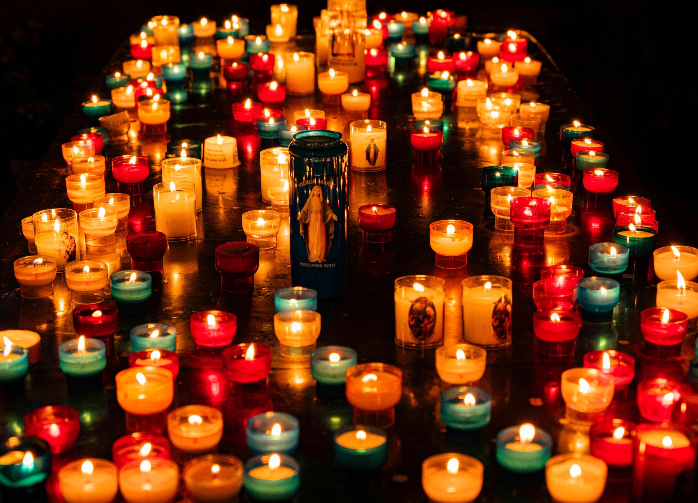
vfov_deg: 17.7
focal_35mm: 81
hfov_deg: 24.4
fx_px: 1615
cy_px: 241
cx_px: 338
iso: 2000
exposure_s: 1/100
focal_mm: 74
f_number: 6.3
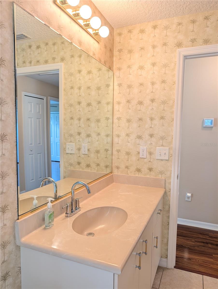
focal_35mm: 24
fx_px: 201
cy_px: 144
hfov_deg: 56.9
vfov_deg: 71.5
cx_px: 109
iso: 44
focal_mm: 6.9
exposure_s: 1/120
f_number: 1.68
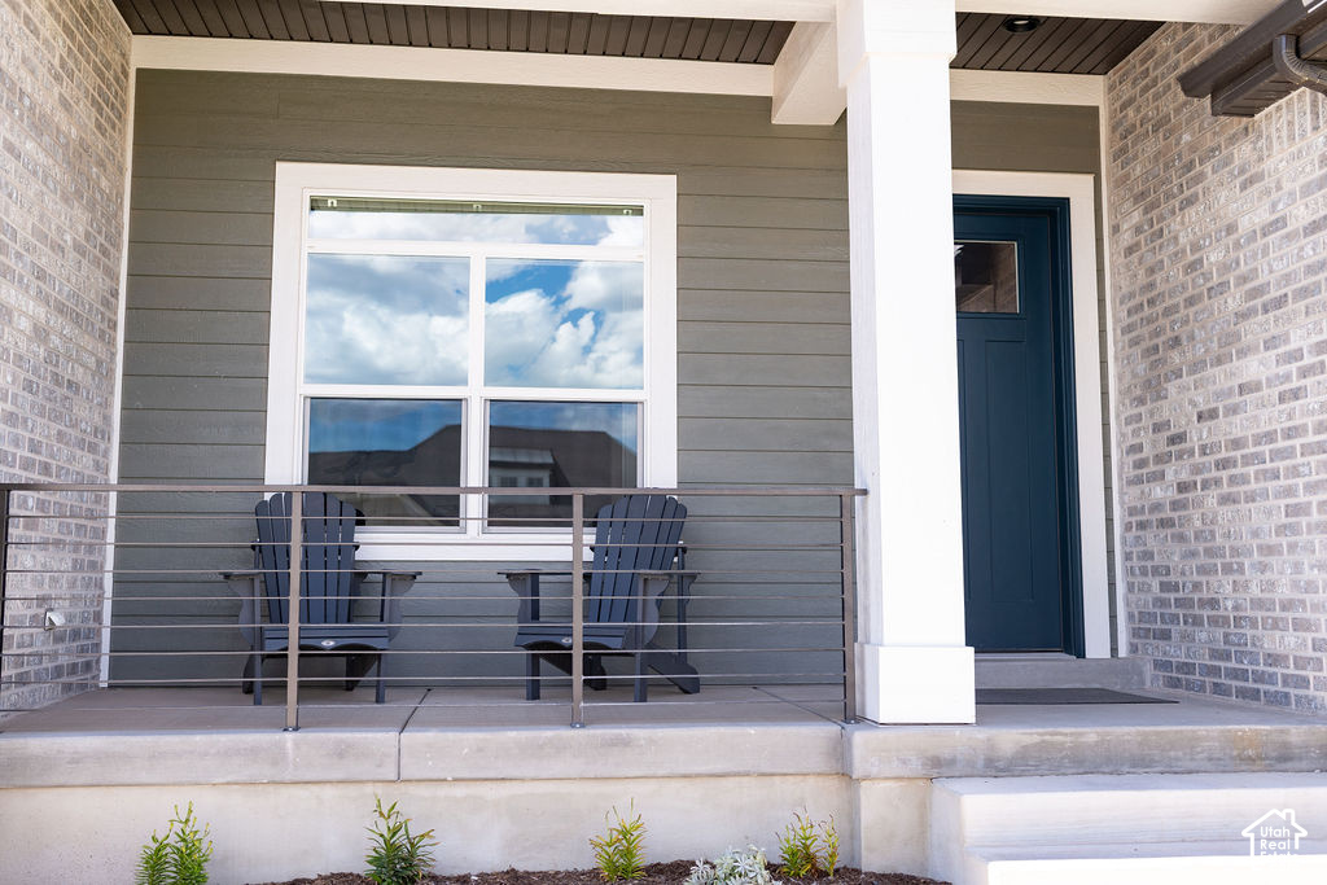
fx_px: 1371
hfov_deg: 51.6
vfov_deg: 35.8
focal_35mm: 37
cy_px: 443
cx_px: 640
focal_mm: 35
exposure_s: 1/250
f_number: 4.5
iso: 125
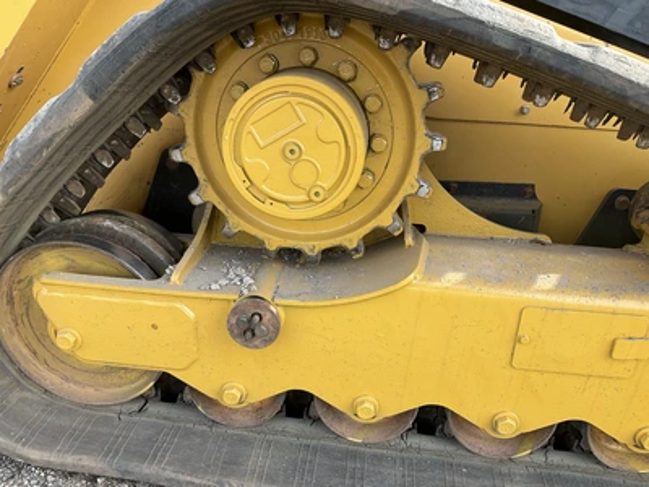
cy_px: 244
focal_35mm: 29
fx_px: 544
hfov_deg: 61.7
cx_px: 324
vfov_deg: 48.2
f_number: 1.8
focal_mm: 3
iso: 20
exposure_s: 1/170
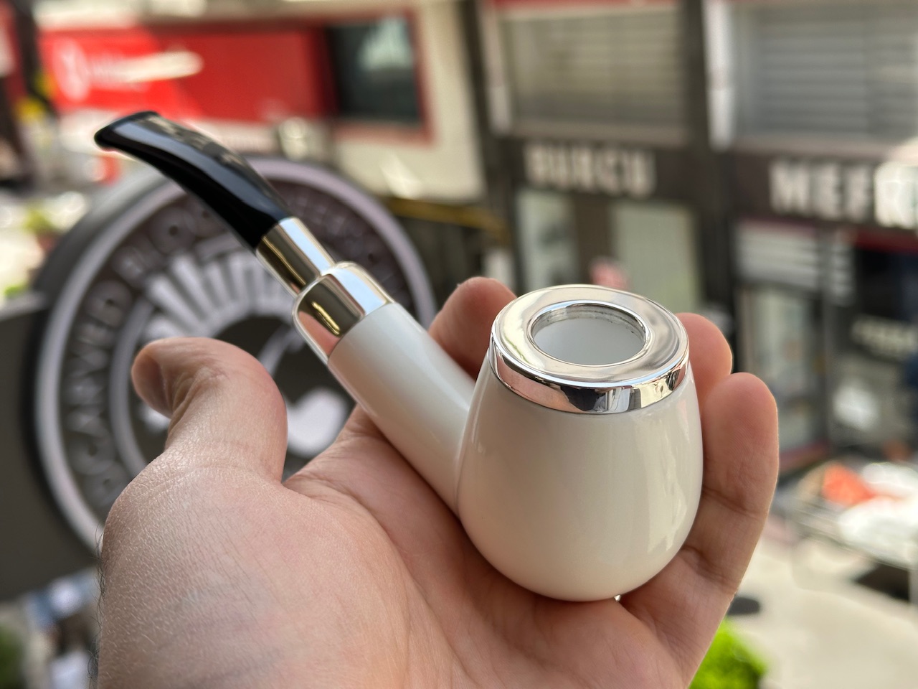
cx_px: 459
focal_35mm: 48
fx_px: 1273
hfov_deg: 39.7
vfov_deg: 30.3
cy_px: 344
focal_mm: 6.86
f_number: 1.78
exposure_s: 1/810
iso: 64
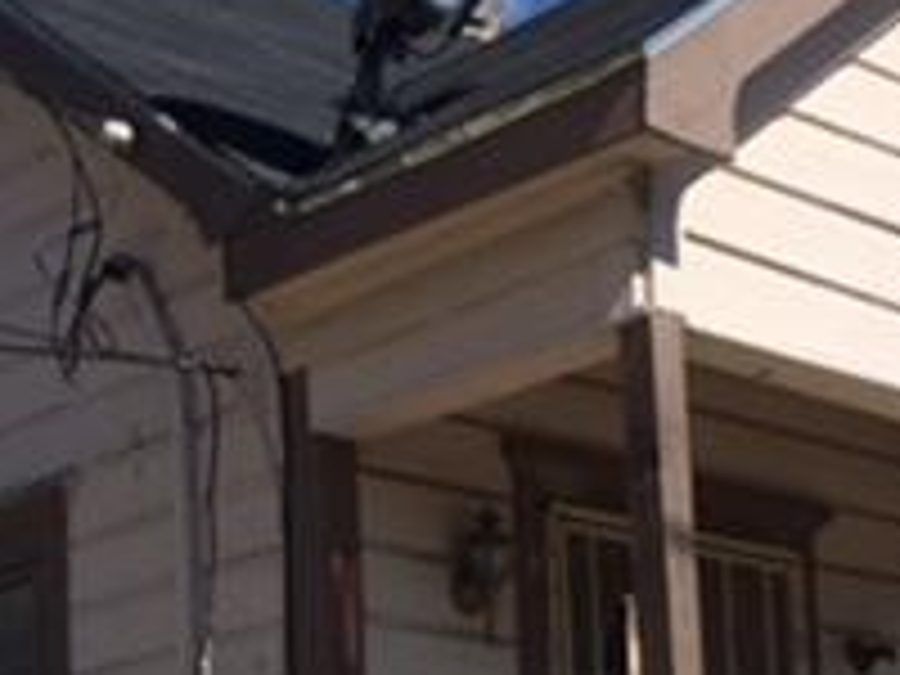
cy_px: 846
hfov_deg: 21.1
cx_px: 428
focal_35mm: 93
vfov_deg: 15.2
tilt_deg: +4.2
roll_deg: +2.3
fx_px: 2418
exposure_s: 1/3731
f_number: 2.2
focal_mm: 4.15
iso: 32
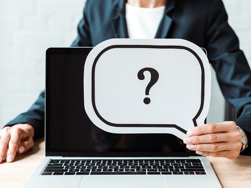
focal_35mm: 67
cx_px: 153
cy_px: 111
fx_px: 486
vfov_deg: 21.9
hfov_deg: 28.9
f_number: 3.5
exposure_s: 1/160
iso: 250
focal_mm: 50
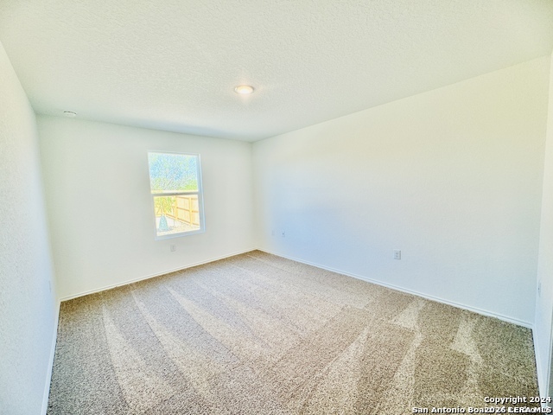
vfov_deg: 85.7
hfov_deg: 102.1
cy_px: 208
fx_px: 224
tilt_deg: -5.4
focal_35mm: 14
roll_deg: +2.0
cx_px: 276
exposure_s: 1/120
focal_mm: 2.22
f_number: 2.2
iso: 100
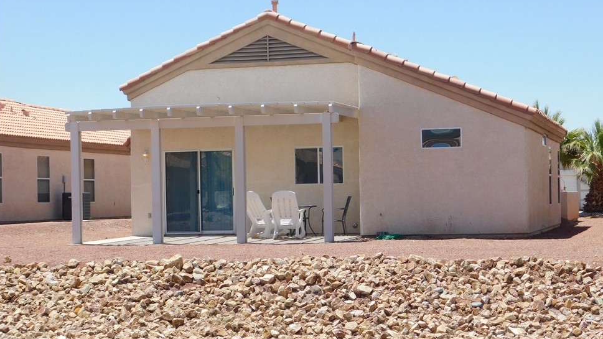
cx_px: 314
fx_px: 1215
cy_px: 192
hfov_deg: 27.9
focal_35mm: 76
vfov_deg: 15.9
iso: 125
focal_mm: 11.7
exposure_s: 1/800
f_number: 4.2
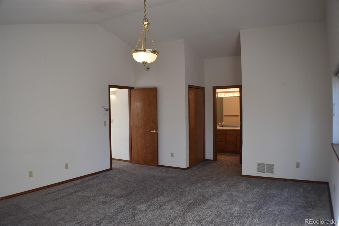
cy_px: 113
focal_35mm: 34
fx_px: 325
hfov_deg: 55.1
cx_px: 170
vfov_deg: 38.3
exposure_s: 1/80
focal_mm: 23
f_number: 4.5
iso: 400
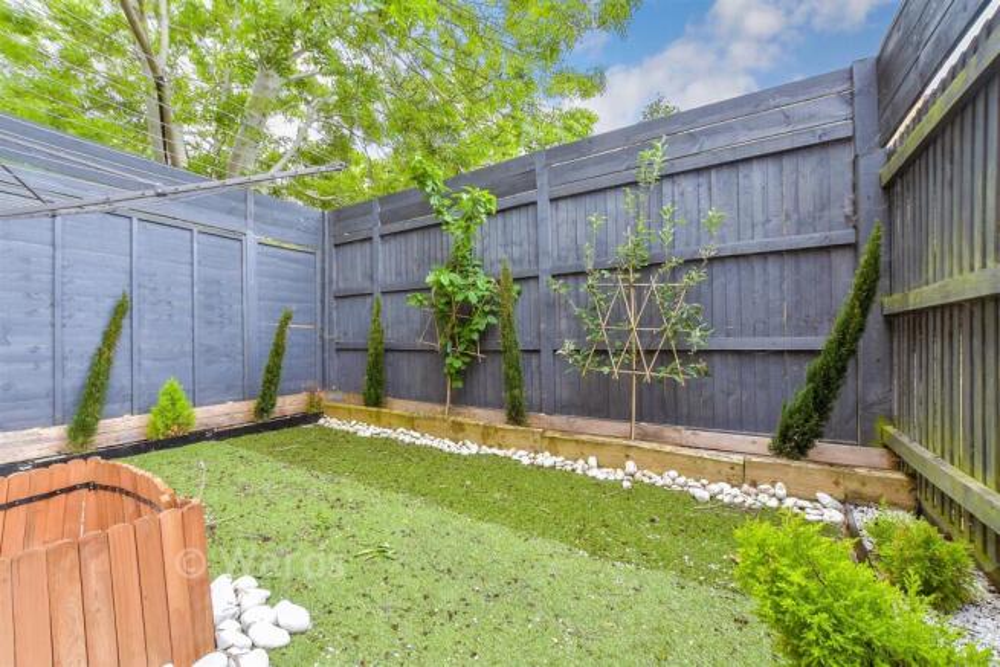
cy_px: 334
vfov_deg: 77.4
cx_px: 500
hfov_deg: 100.4
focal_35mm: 15
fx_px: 417
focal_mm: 10
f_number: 8
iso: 160
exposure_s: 1/25
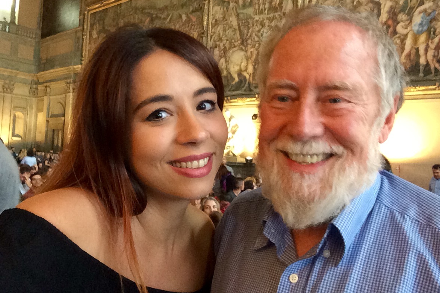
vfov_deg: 37.8
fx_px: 428
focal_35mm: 35
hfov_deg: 54.4
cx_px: 221
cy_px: 156
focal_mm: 2.15
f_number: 2.4
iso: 400
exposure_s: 1/20
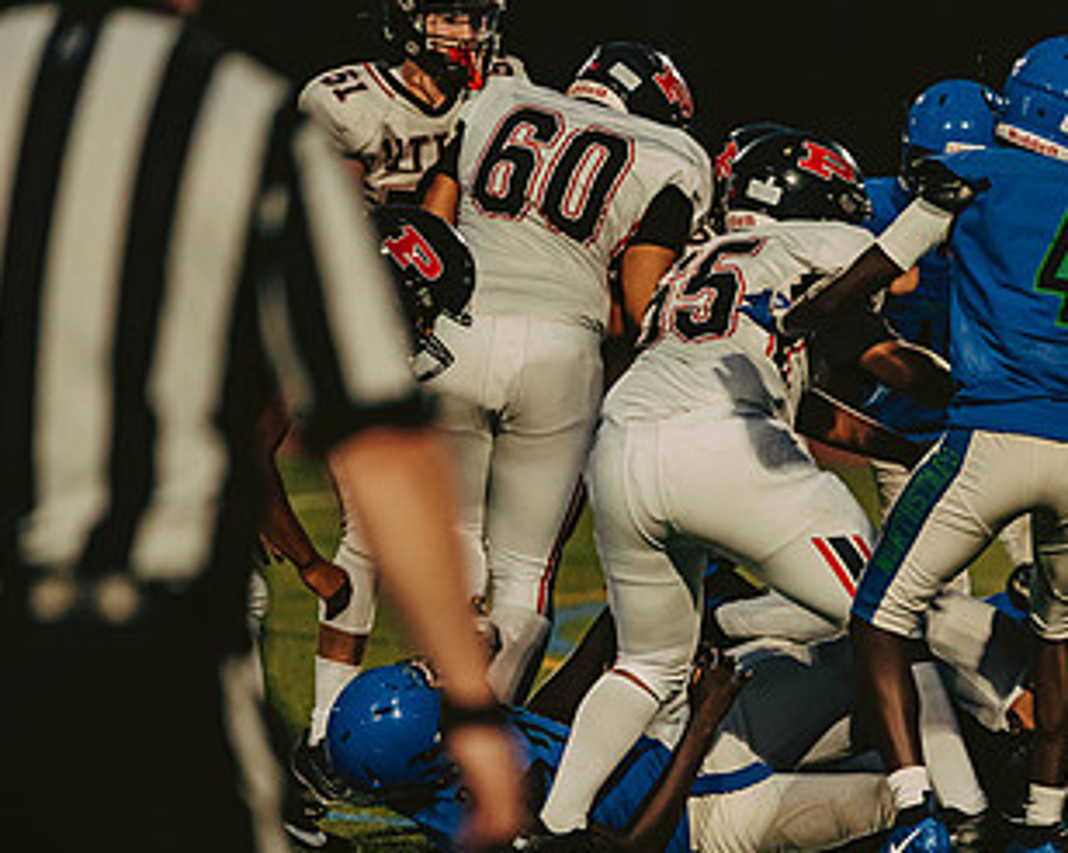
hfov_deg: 5.5
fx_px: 11182
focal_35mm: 354
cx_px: 780
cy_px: 622
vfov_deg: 4.4
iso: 1600
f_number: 2.8
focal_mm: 200
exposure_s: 1/1250
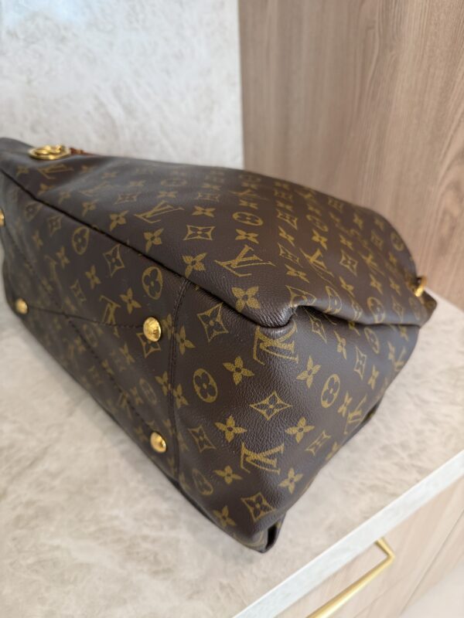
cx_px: 232
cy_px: 309
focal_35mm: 24
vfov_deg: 71.6
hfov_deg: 56.8
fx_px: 429
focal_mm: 6.76
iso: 125
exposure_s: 1/120
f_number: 1.78
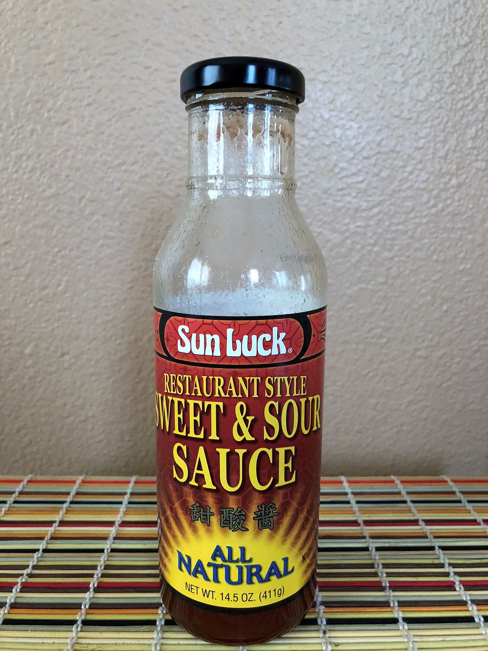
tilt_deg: -10.6
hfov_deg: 49.8
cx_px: 244
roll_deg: +0.2
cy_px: 326
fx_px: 526
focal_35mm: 28
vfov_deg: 63.4
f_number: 1.8
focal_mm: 3.99
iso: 100
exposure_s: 1/6
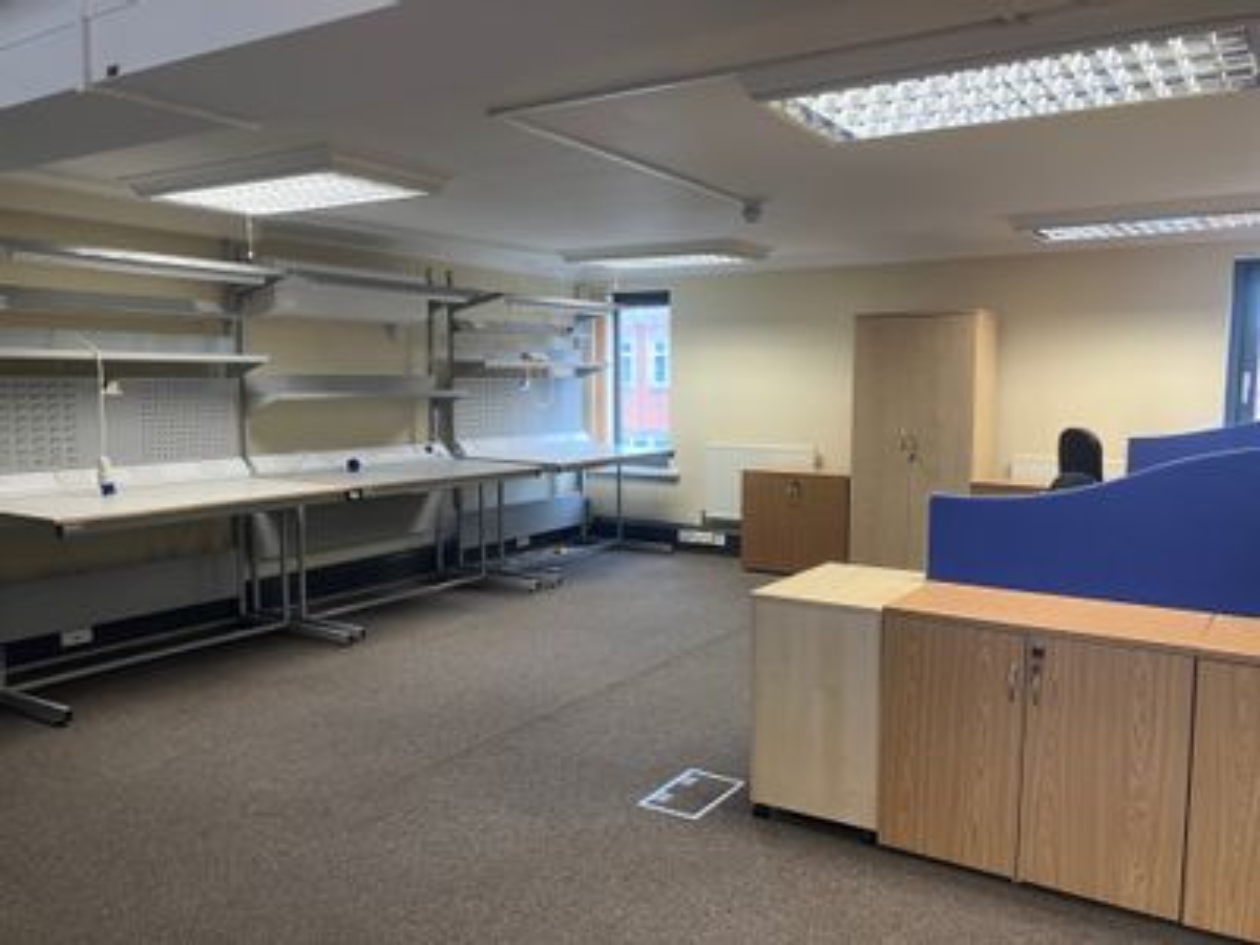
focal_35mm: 28
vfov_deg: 49.7
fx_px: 1019
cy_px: 472
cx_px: 630
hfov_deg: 63.4
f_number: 1.8
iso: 80
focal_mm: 3.99
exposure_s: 1/50
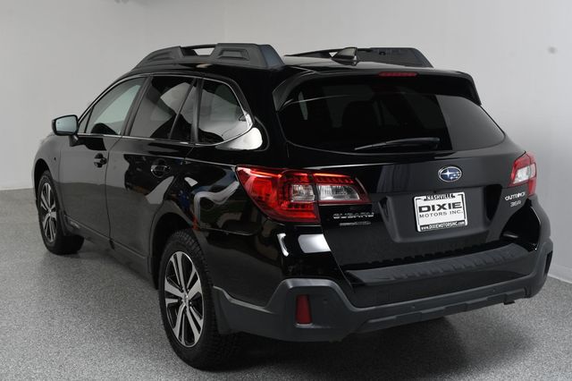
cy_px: 190
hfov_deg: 41.1
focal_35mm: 48
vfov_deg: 28.0
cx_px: 286
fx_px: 762
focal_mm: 32
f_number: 10
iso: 100
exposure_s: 1/160
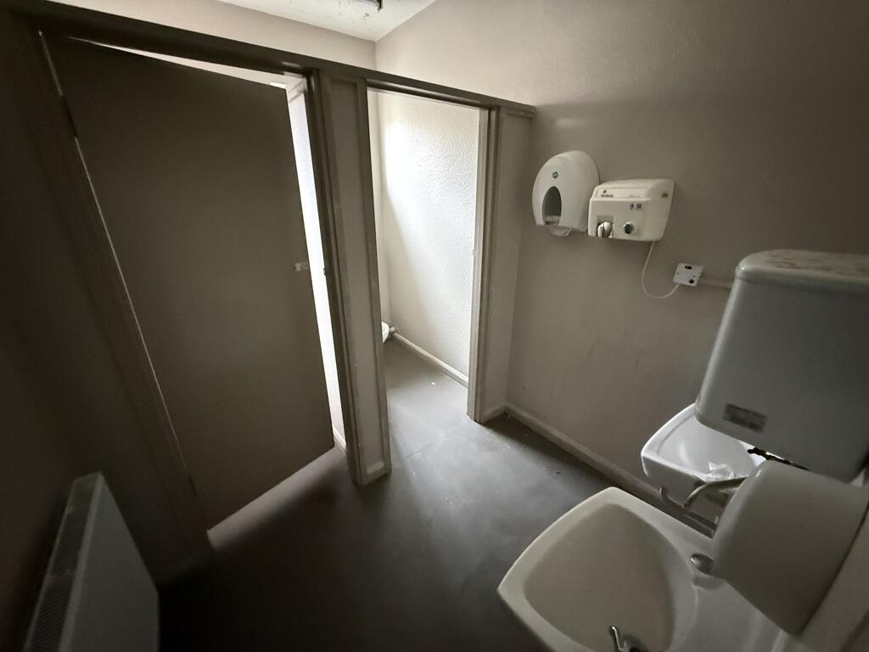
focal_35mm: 14
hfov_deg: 102.1
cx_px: 434
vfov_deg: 85.7
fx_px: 351
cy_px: 326
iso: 1250
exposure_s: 1/57
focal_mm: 2.22
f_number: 2.2
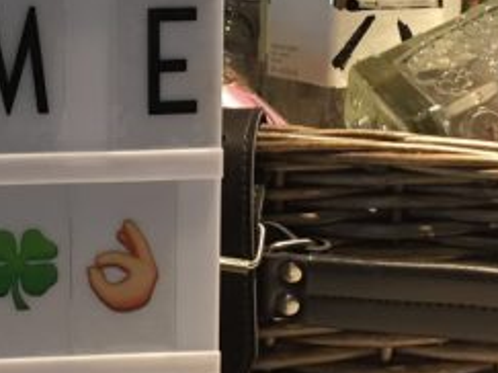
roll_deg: -1.4
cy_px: 69
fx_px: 1424
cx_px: 55
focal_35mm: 99
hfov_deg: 19.5
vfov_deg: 14.8
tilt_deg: -11.4
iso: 160
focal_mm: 4.15
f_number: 2.2
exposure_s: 1/33
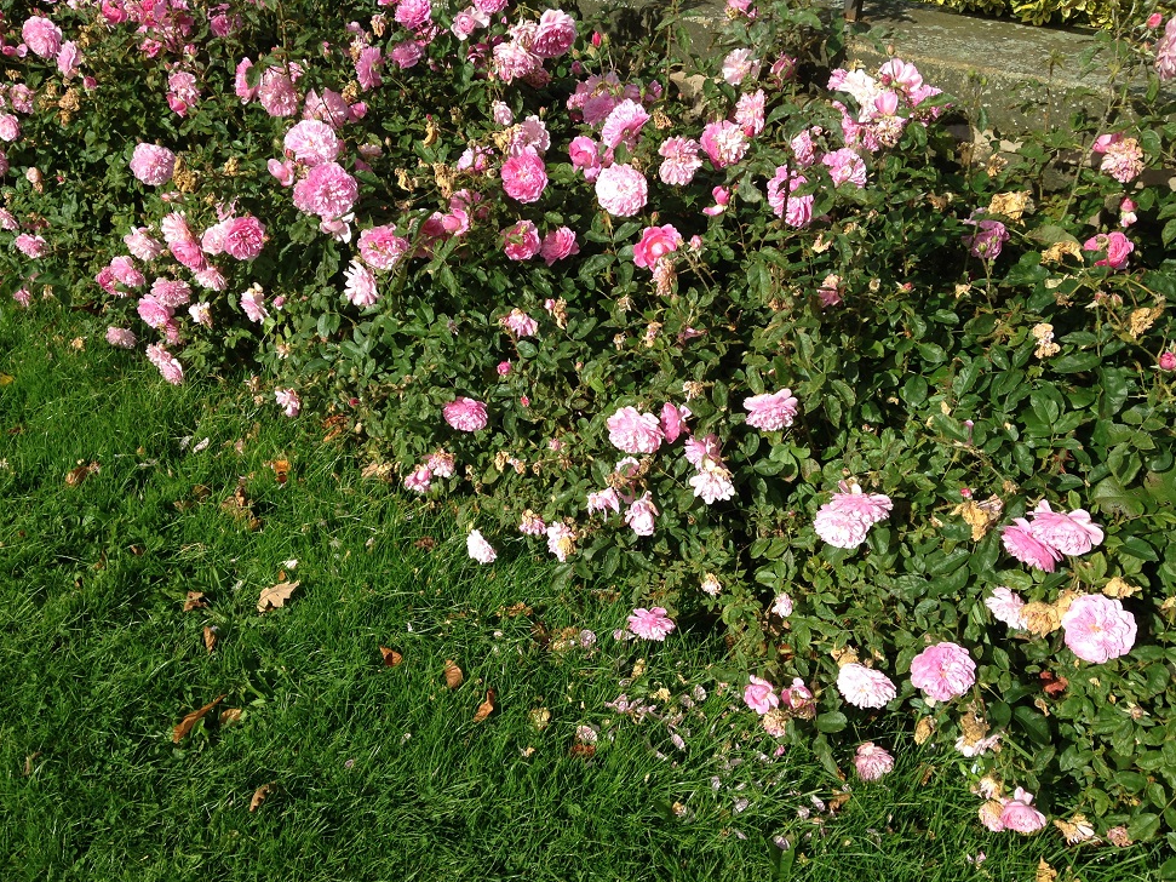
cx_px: 574
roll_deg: -0.4
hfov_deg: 54.0
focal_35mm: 34
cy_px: 451
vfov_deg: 41.8
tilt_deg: -32.2
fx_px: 1155
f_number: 2.4
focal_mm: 4.12
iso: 50
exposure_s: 1/1261
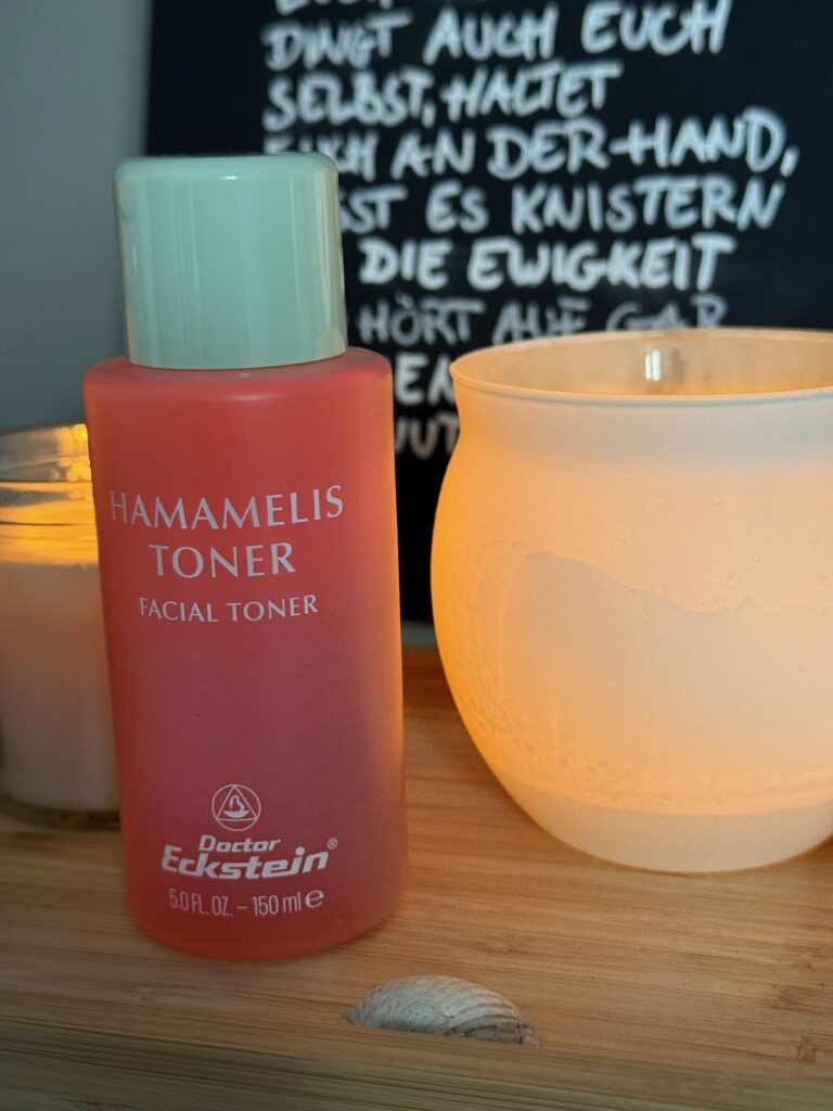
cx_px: 416
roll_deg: +0.6
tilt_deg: -13.9
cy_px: 556
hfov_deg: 30.3
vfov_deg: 39.7
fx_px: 1540
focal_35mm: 48
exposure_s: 1/60
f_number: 1.78
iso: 160
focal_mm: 6.76
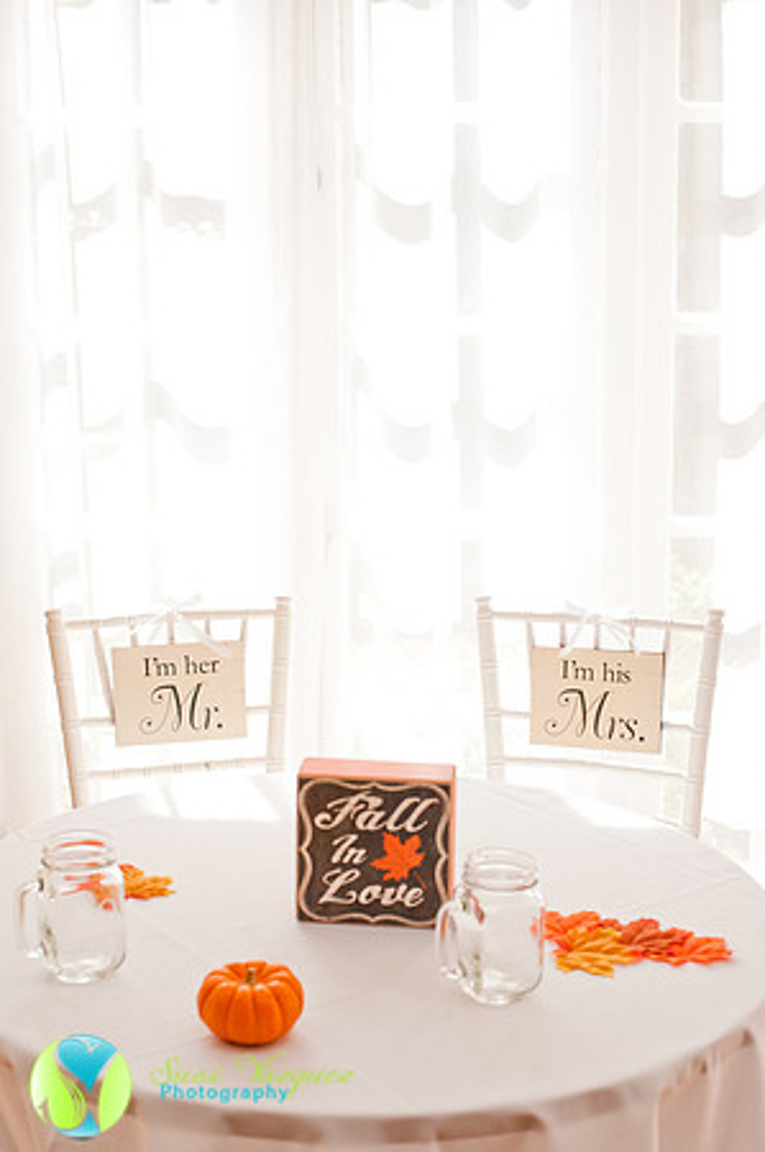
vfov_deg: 39.6
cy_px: 576
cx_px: 382
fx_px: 1597
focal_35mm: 50
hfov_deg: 26.9
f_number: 5.6
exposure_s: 1/250
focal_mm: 50
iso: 320
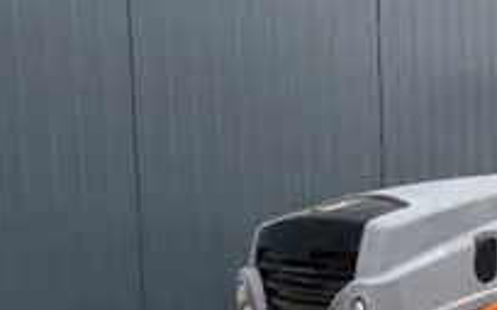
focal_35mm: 60
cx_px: 575
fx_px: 812
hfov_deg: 29.8
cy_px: 339
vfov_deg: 20.6
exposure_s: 1/453
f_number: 1.78
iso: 64
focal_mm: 6.76
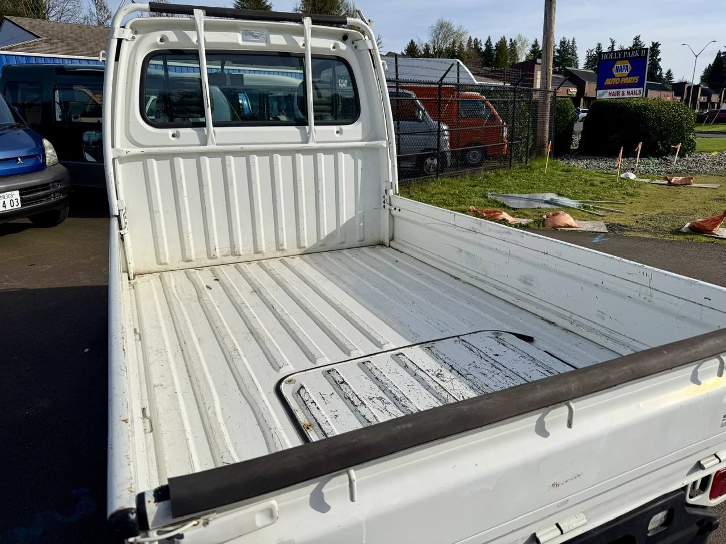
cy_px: 272
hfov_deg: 71.6
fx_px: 503
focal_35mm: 24
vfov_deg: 56.8
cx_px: 363
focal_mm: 6.76
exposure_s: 1/9091
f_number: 1.78
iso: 80
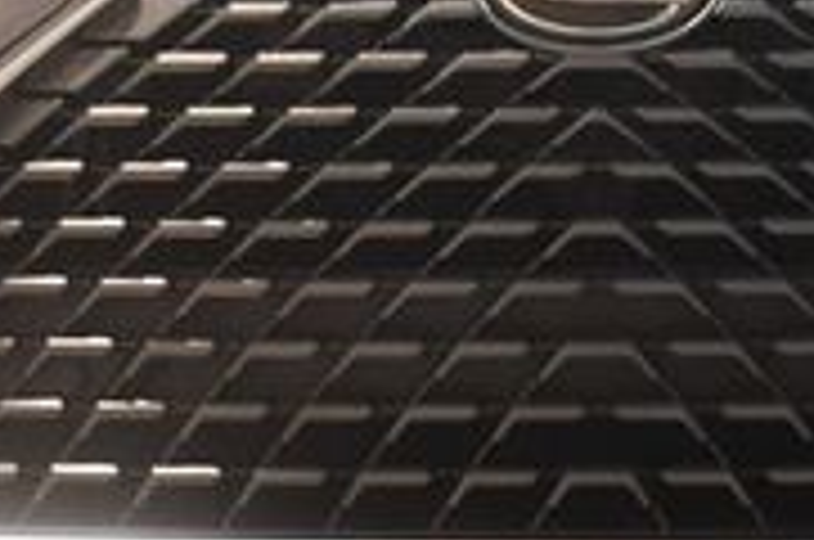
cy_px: 90
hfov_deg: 14.8
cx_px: 571
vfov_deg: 9.9
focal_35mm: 138
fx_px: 3115
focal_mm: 26
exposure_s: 1/125
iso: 3200
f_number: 3.8
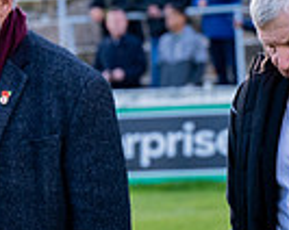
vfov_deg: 3.0
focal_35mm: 522
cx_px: 7
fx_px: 4458
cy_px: 362
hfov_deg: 3.7
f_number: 4
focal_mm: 70
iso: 400
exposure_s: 1/400
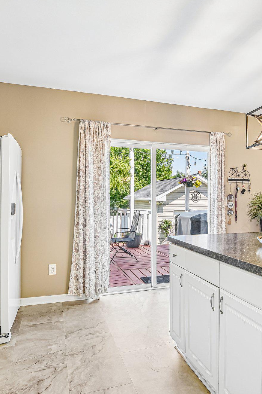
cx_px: 172
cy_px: 197
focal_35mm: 25
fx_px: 273
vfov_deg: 71.5
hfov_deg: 50.5
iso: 400
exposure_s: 1/30
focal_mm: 16
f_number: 8
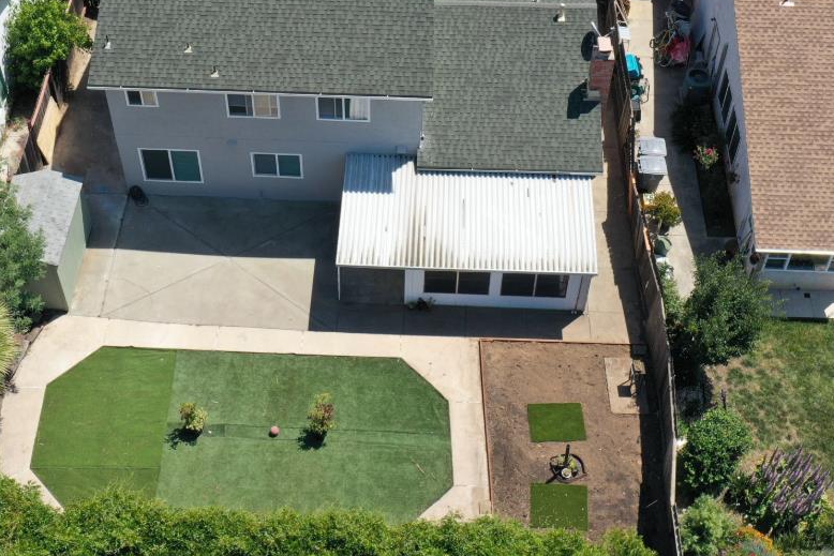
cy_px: 99
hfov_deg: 36.8
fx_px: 1251
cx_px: 372
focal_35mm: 54
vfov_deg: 24.6
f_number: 5.6
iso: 100
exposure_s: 1/400
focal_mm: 10.26
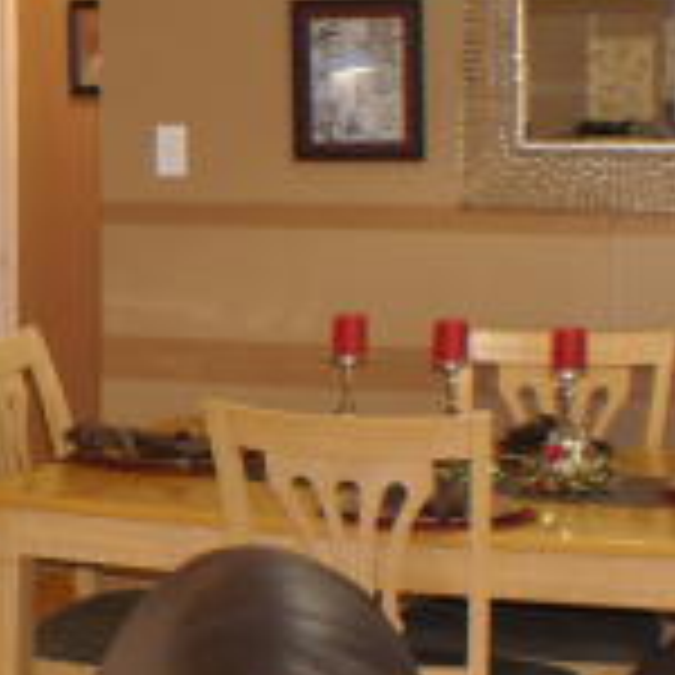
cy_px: 374
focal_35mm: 134
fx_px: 2956
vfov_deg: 13.0
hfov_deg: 12.5
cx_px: -299
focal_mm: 22
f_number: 5.6
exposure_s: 1/13
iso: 400
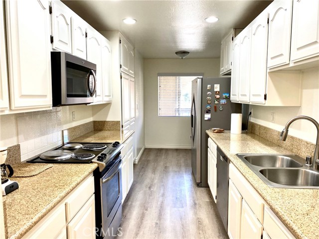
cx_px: 160
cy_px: 120
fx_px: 240
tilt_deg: -2.5
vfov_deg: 53.1
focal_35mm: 26
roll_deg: +0.2
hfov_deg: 67.3
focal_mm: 4.25
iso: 125
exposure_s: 1/120
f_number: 1.8
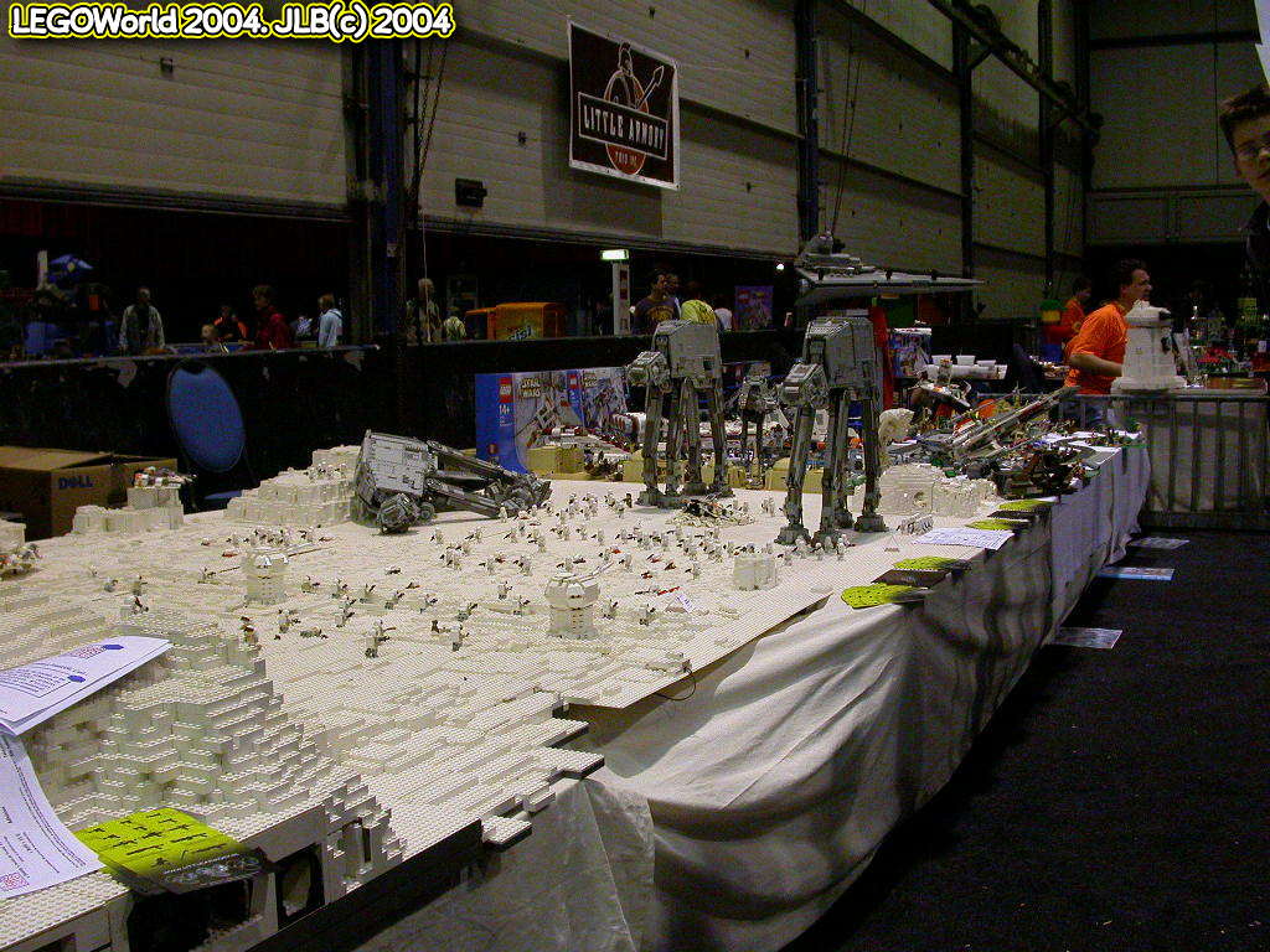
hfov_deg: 49.0
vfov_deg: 37.7
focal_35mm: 38
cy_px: 476
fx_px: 1394
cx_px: 635
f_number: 3.3
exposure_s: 1/66
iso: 400
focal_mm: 7.85
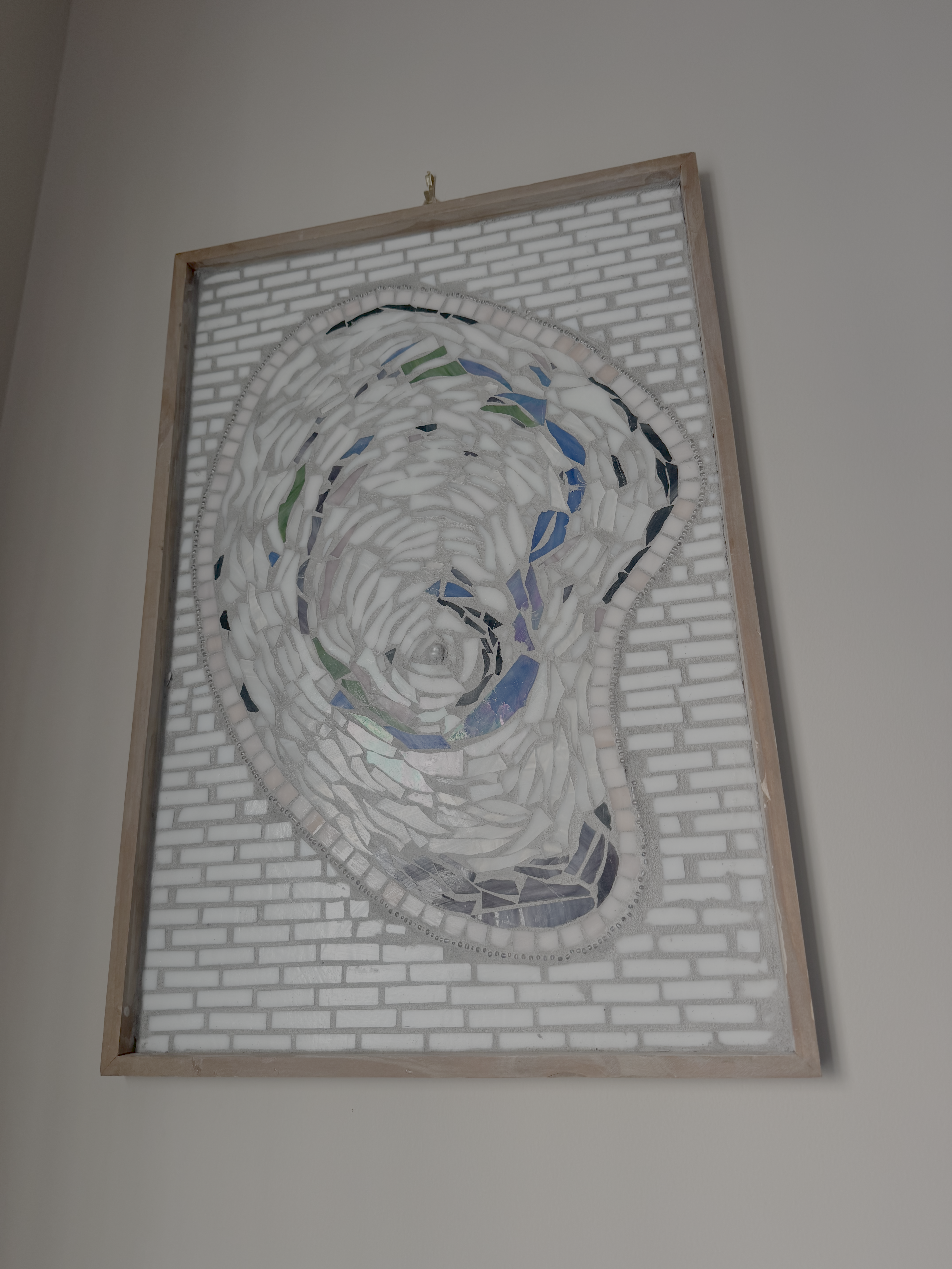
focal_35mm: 24
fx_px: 880
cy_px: 634
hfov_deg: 56.8
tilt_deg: +18.5
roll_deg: +1.8
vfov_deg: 71.6
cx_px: 476
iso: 64
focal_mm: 6.76
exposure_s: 1/121
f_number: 1.78
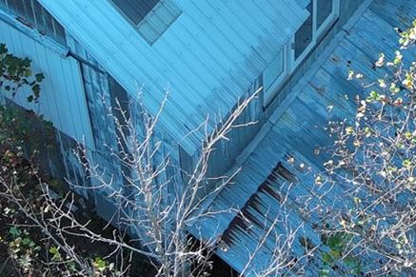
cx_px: 319
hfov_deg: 15.0
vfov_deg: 9.9
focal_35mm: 136
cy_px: -81
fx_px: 1571
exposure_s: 1/153
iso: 100
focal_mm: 10.57
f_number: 2.8
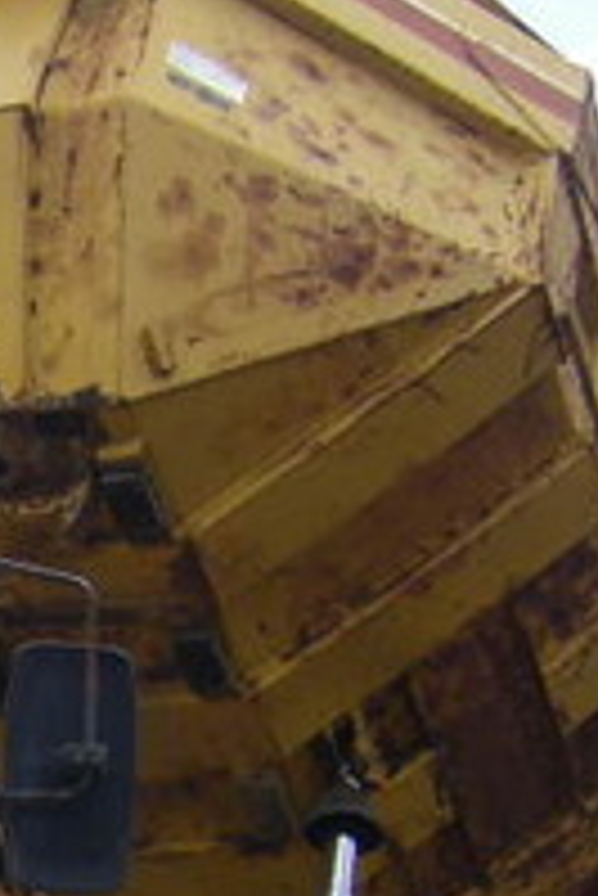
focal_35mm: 159
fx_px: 3955
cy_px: 1045
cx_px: -315
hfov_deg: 8.4
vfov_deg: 12.6
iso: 64
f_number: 7
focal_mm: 6.3
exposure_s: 1/100
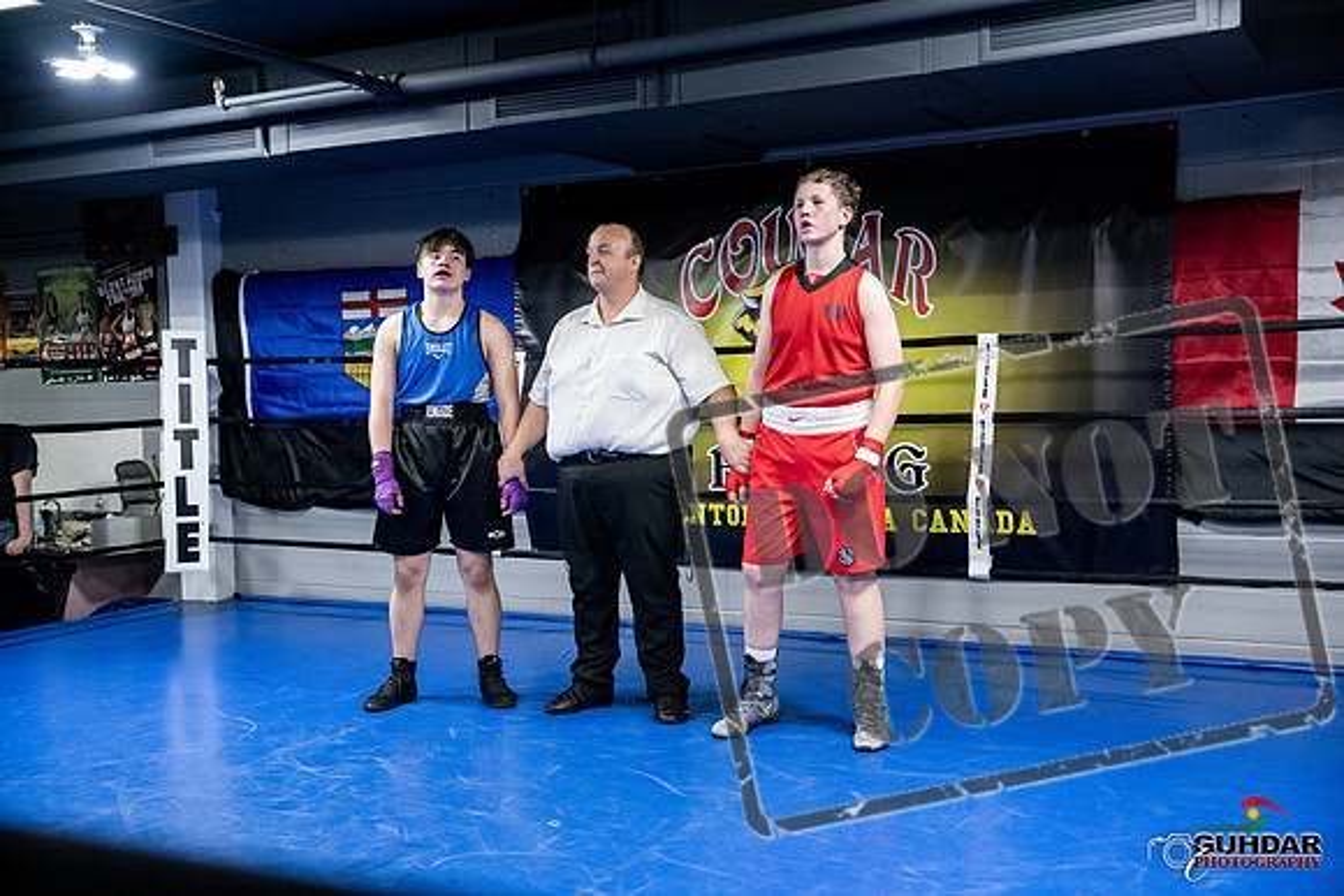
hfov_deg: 50.7
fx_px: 1419
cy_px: 448
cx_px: 672
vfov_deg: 35.1
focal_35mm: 38
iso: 10000
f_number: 2.8
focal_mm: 38
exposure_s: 1/1000
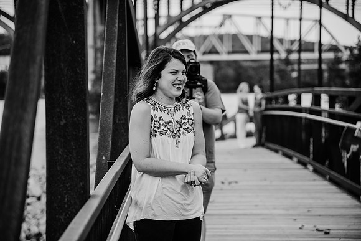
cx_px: 180
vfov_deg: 12.5
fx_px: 1103
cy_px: 120
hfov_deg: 18.6
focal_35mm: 110
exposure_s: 1/640
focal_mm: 110
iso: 400
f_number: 4
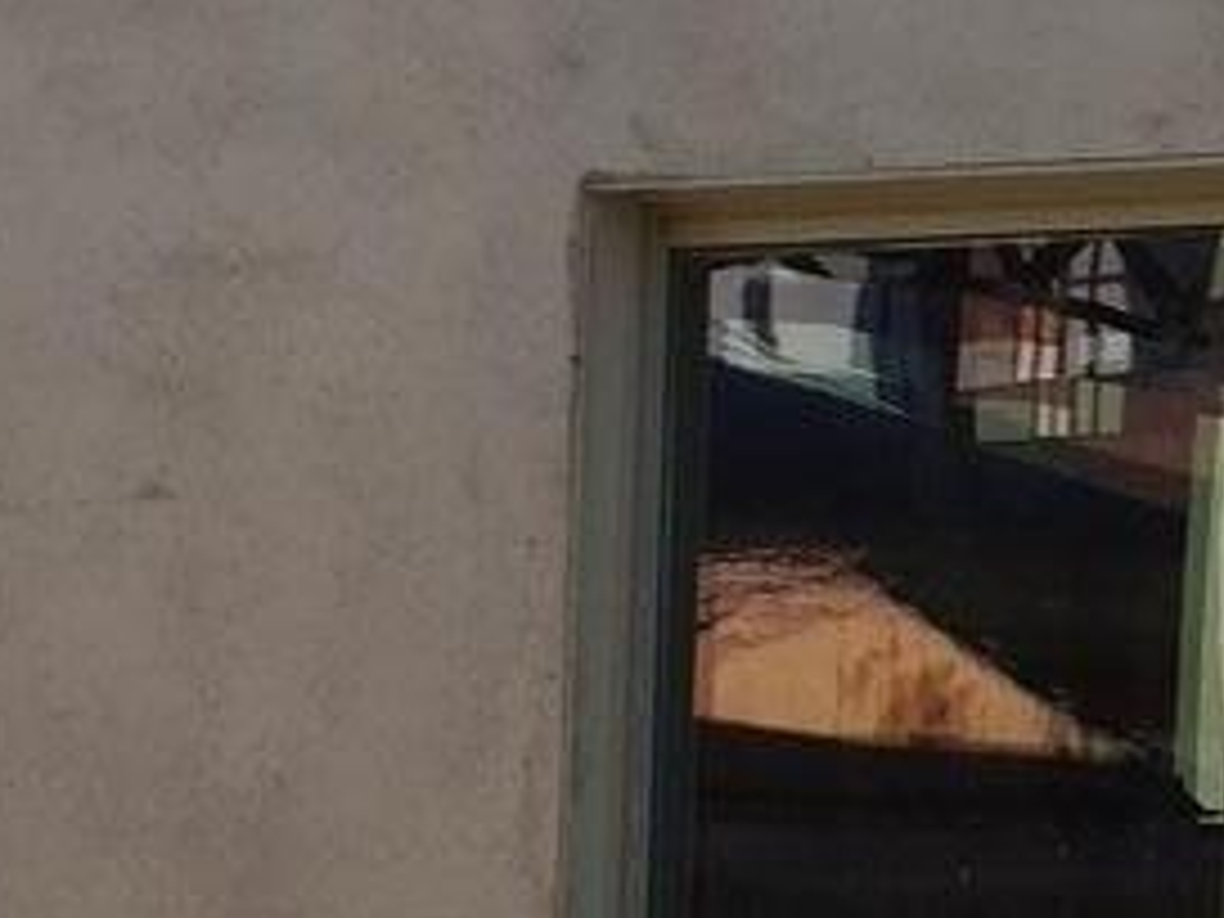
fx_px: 6153
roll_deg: -0.5
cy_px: 500
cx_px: 1827
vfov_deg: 8.5
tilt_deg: +2.5
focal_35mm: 174
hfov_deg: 10.9
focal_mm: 4.15
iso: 32
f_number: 2.2
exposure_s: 1/514
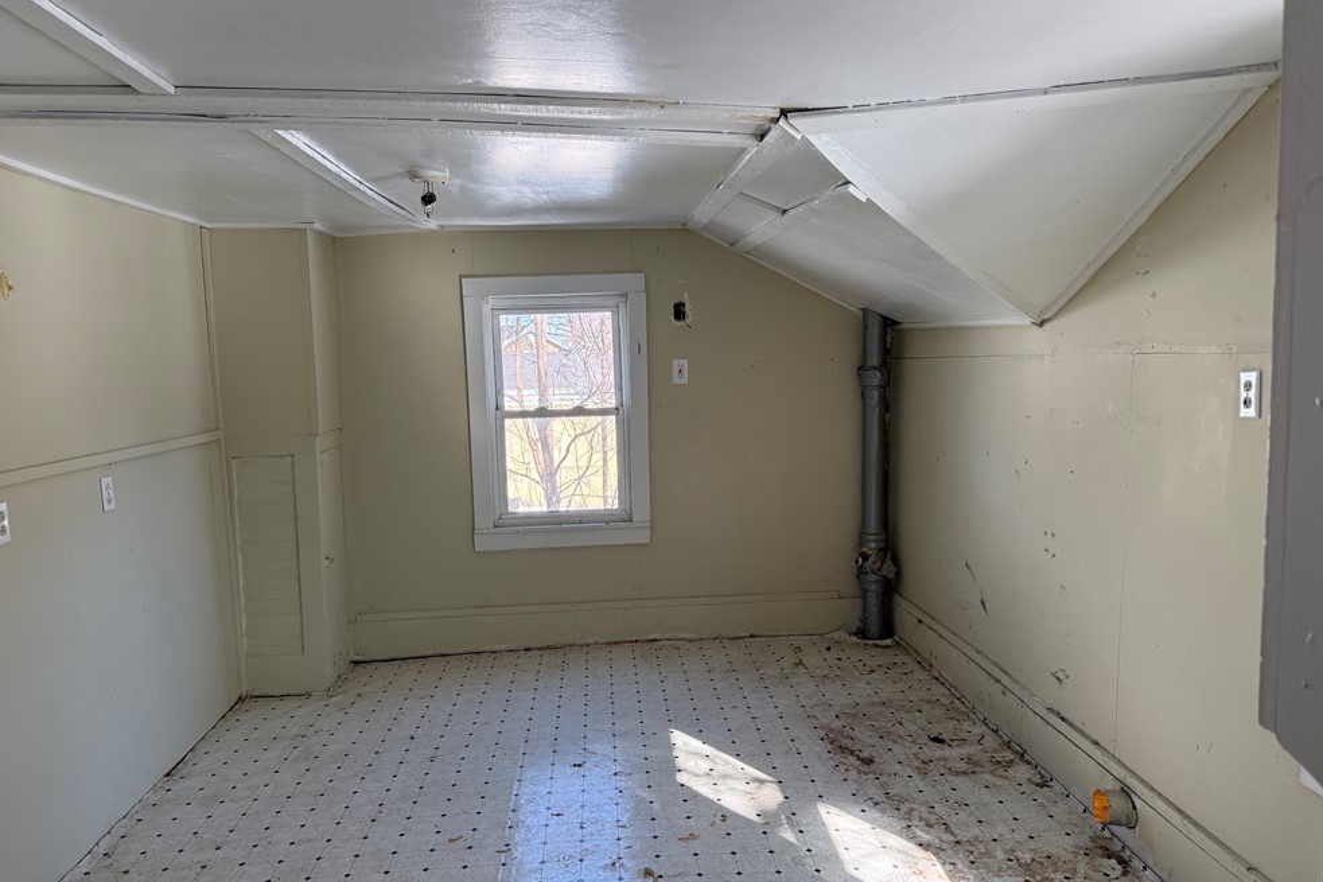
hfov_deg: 69.4
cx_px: 646
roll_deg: +1.1
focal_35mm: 26
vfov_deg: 49.5
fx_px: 955
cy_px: 473
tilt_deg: -6.8
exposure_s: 1/241
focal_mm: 6.76
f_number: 1.78
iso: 125
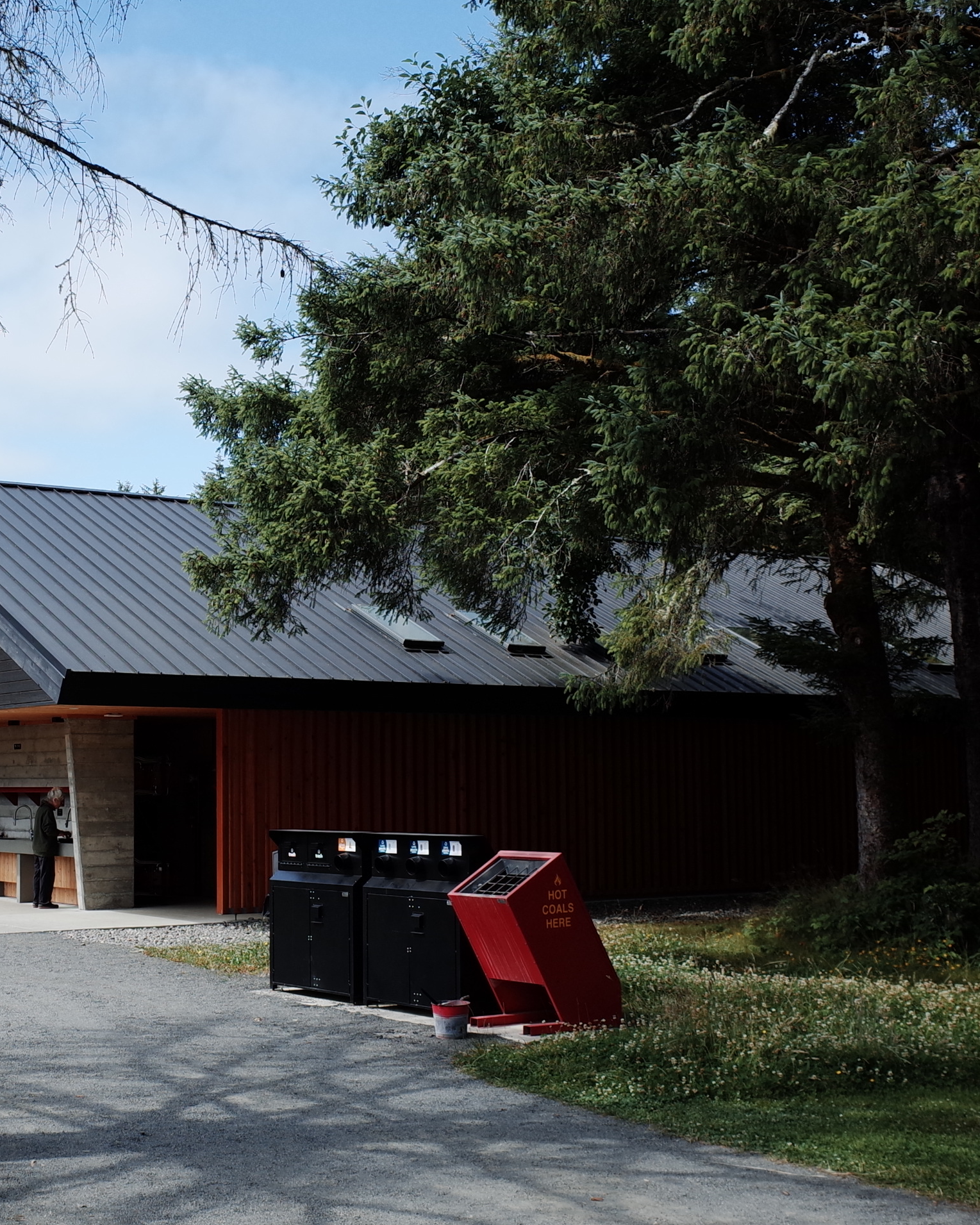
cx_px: 234
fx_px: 1813
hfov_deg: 29.7
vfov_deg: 37.3
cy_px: 612
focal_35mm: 50
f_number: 5.6
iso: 100
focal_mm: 18.3
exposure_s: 1/350
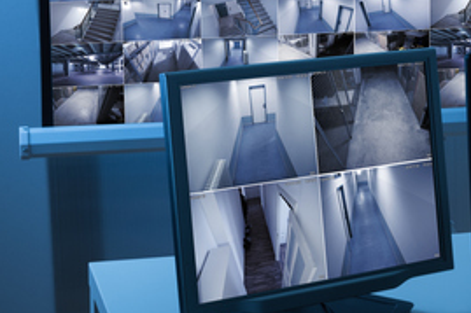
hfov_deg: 16.1
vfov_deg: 11.0
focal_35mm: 124
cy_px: 67
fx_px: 1621
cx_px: 515
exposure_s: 1/160
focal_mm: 46
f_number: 14
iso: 100
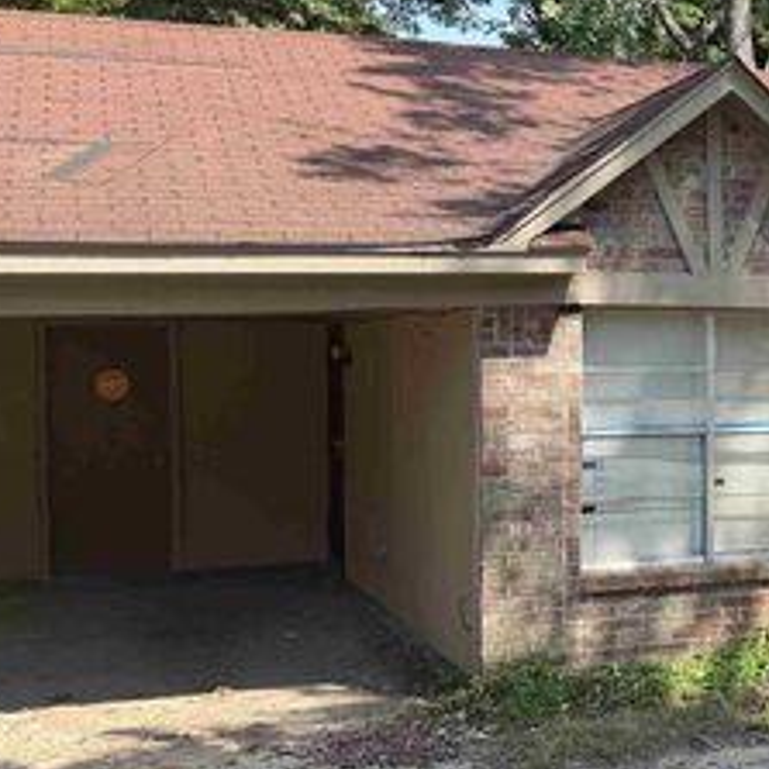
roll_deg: +0.5
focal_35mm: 61
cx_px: 828
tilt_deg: -0.7
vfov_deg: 28.2
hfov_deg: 26.2
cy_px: 386
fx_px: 1533
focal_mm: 6.76
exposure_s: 1/1174
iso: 80
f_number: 1.78
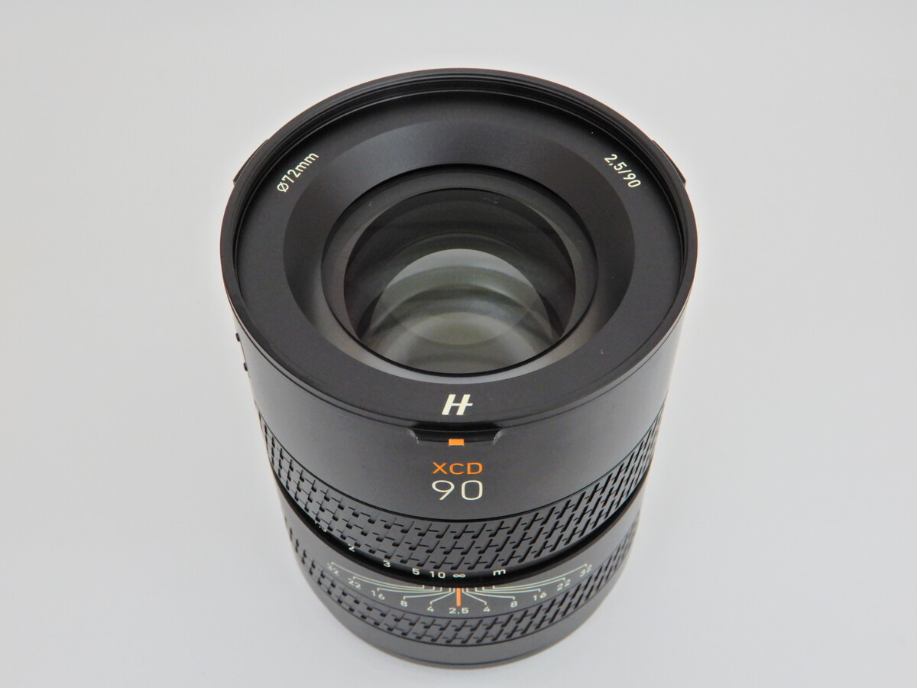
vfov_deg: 32.2
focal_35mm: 45
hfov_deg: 42.1
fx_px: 1192
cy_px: 344
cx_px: 458
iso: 250
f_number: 4
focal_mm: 8
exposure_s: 1/30
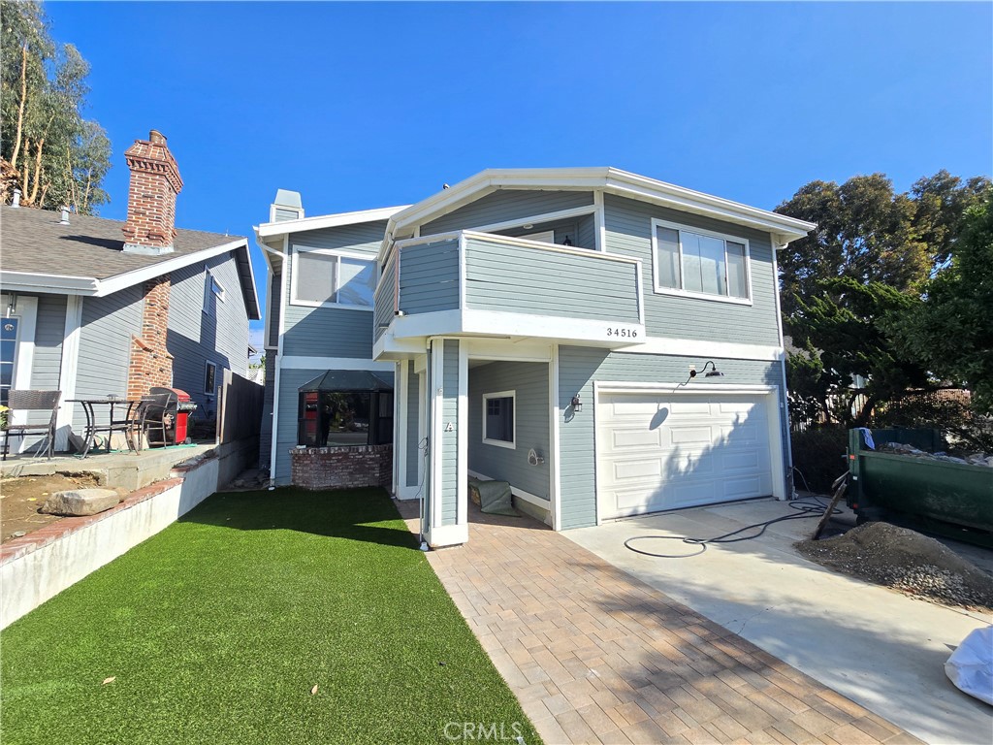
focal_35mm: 13
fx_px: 373
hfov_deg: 106.2
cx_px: 496
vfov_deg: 89.9
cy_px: 372
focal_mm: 2.2
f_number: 2.2
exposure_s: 1/1361
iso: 50
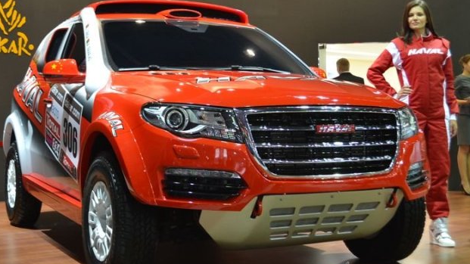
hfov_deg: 35.6
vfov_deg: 20.5
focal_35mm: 59
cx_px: 209
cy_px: 109
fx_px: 731
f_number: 4.5
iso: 900
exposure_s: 1/60
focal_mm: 29
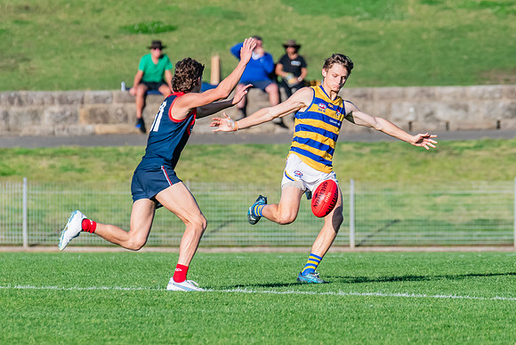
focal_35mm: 734
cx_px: 368
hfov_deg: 2.8
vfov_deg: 1.9
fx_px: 10519
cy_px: 138
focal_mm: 420
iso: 800
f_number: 9
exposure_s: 1/1600
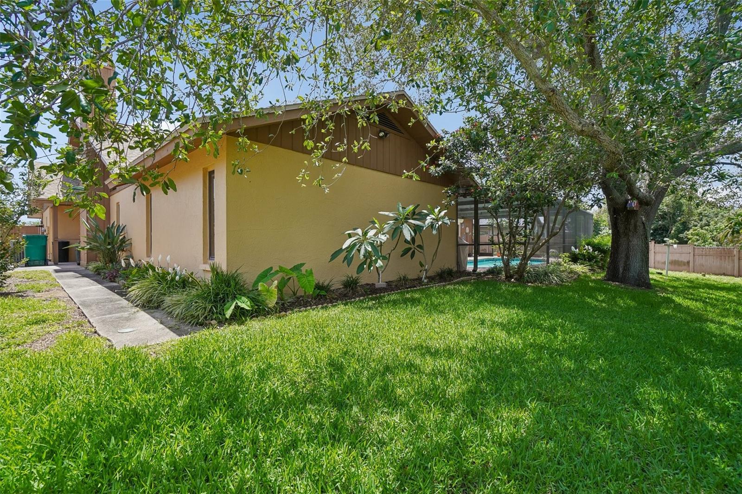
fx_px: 309
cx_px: 371
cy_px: 247
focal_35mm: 15
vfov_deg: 77.3
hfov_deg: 100.4
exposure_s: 1/60
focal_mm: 10
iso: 100
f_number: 8
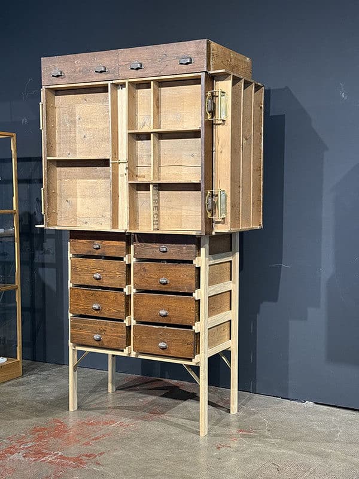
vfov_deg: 39.7
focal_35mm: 48
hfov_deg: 30.3
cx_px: 180
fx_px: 664
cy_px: 240
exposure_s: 1/50
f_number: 1.78
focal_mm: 6.76
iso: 250
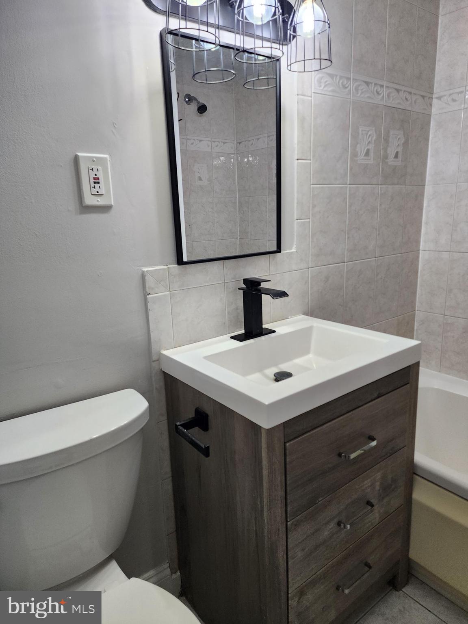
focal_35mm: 23
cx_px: 234
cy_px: 312
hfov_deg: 58.9
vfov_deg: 73.9
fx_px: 415
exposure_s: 1/120
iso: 200
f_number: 1.8
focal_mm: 6.4
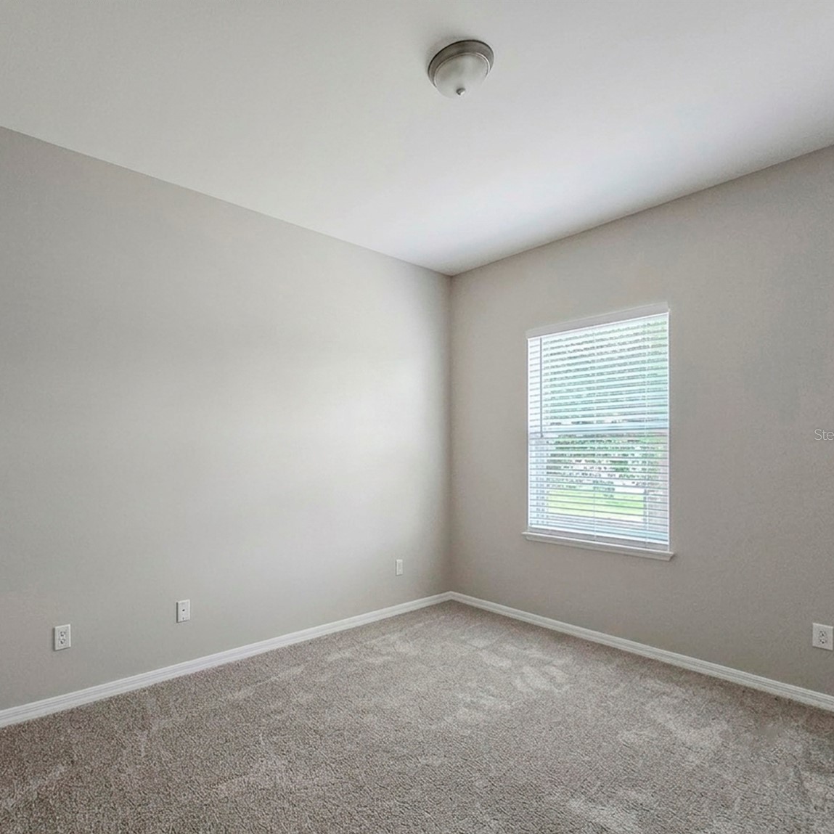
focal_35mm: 16
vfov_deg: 87.4
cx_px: 302
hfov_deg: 85.4
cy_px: 434
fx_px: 436
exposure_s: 1/60
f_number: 2.2
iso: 400
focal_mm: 2.2
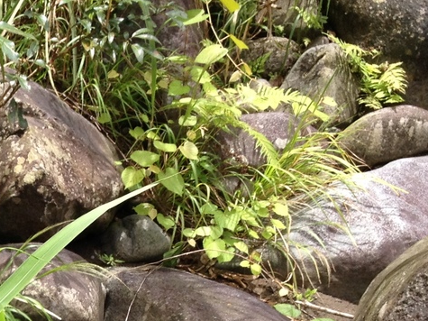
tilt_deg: -36.0
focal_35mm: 118
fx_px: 1459
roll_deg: +1.2
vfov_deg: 12.3
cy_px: 381
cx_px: -114
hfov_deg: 15.9
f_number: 2.4
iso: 50
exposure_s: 1/681
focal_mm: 4.28
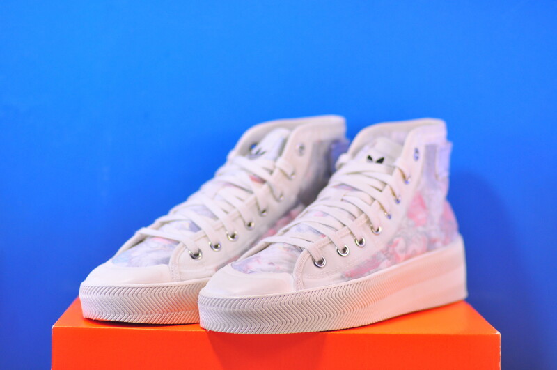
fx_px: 1159
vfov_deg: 18.1
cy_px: 185
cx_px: 278
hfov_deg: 27.0
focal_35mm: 75
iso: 250
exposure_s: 1/320
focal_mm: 50
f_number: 2
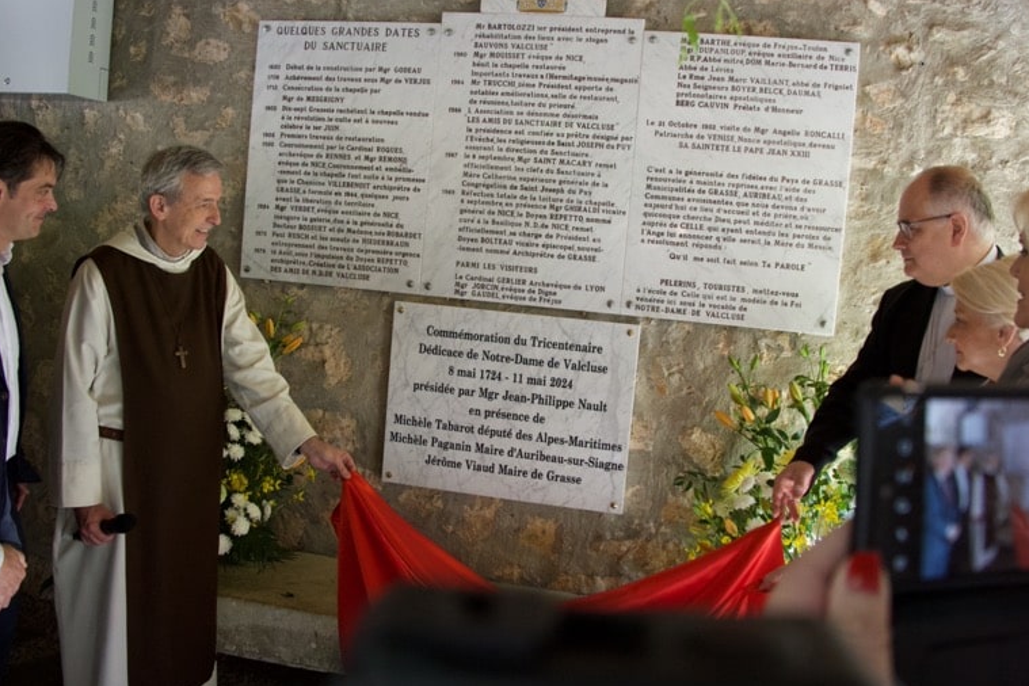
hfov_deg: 58.7
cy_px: 306
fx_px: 915
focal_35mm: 32
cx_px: 523
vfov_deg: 41.1
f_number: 4
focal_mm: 18
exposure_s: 1/160
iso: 2500
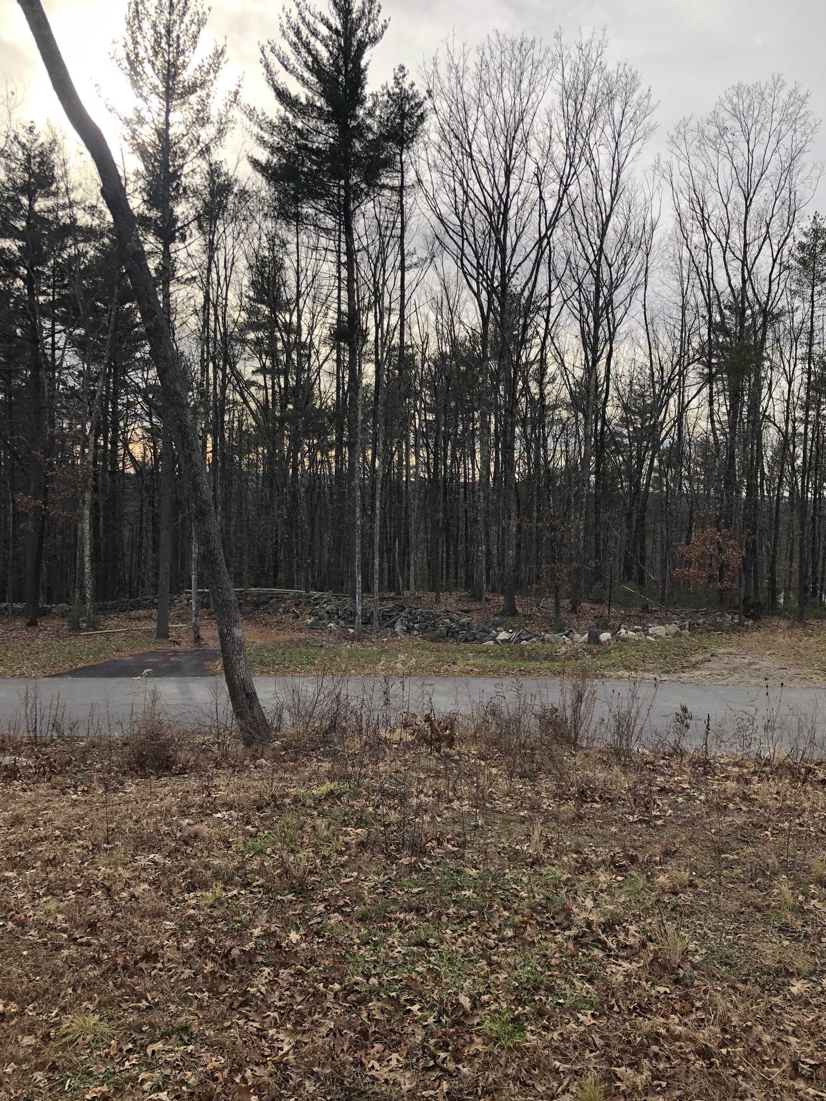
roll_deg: -2.4
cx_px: 418
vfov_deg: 61.7
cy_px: 558
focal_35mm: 29
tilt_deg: -2.1
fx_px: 923
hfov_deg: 48.2
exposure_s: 1/1116
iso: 20
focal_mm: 3.99
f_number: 1.8
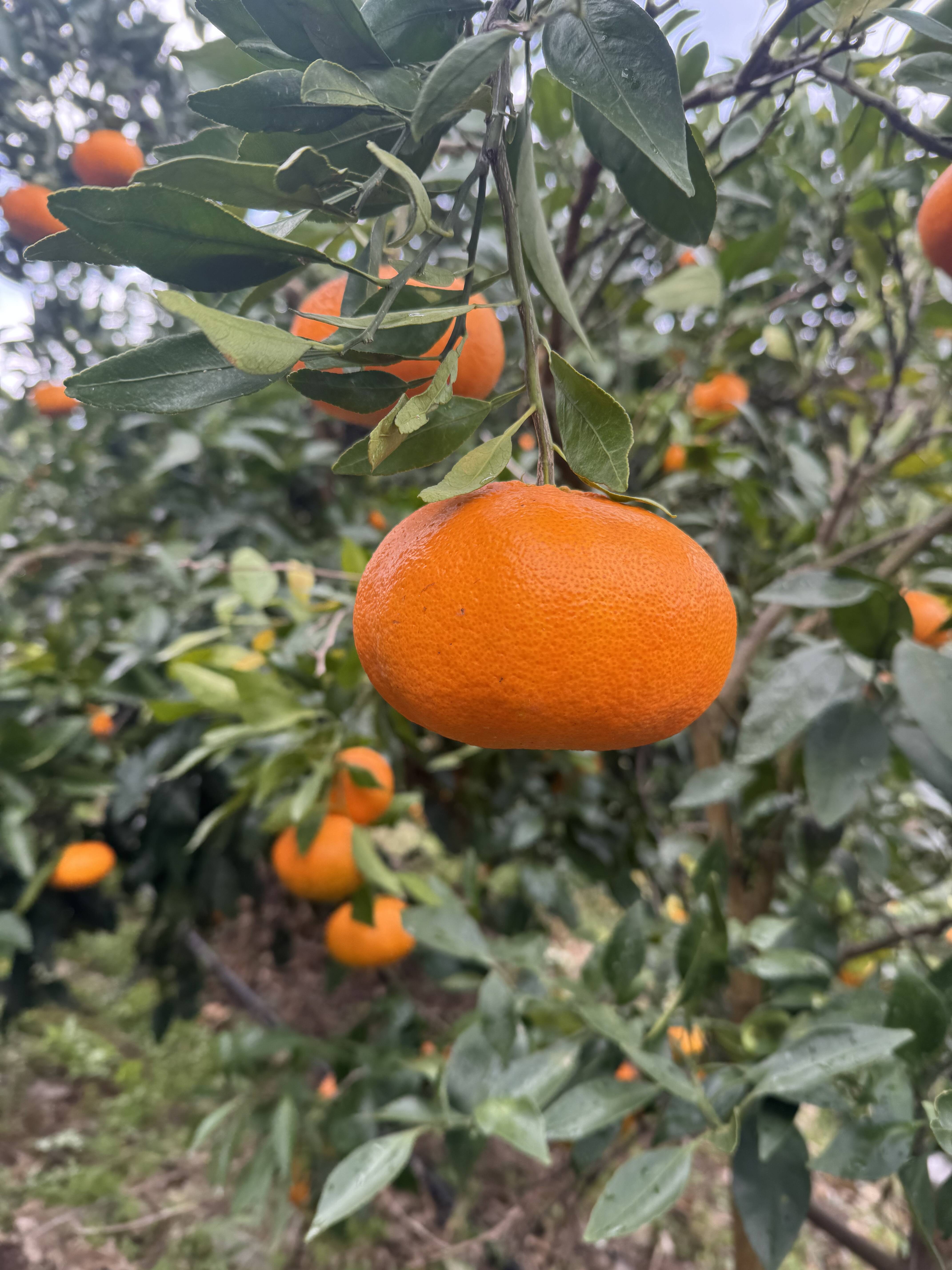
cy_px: 635
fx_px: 880
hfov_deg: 56.8
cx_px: 476
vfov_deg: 71.6
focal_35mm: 24
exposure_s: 1/336
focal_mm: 6.76
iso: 80
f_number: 1.78
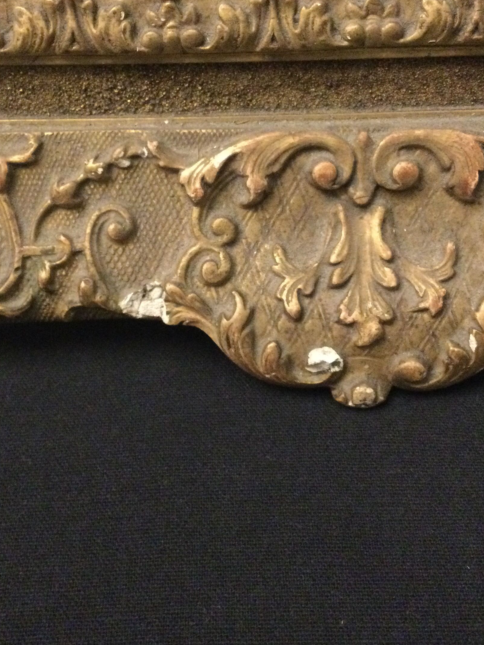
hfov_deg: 30.9
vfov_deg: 40.2
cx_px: 234
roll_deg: +0.2
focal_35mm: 47
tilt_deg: -37.5
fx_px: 876
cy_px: 252
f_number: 2.4
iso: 400
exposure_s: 1/17
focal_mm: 3.3
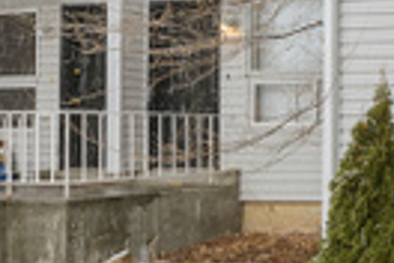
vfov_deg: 22.7
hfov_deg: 21.9
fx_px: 635
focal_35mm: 58
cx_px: 704
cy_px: 13
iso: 100
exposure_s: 1/50
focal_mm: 12
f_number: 8
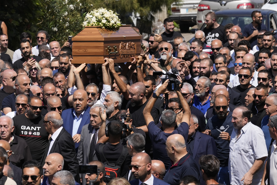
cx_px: 131
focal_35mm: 213
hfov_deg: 9.7
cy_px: 94
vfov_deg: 6.4
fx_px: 1639
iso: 320
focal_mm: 200
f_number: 8
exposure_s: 1/1000
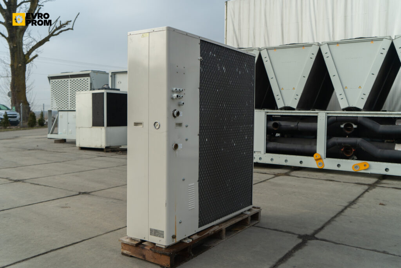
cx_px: 200
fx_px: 356
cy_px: 134
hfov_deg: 58.7
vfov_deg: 41.1
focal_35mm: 32
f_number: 4
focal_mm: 32
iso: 320
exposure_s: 1/500
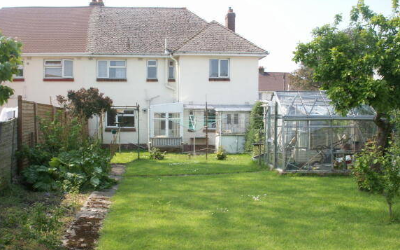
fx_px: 436
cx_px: 197
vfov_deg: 31.9
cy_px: 141
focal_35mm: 40
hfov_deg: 49.3
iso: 50
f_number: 7.1
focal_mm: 7.7
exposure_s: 1/100
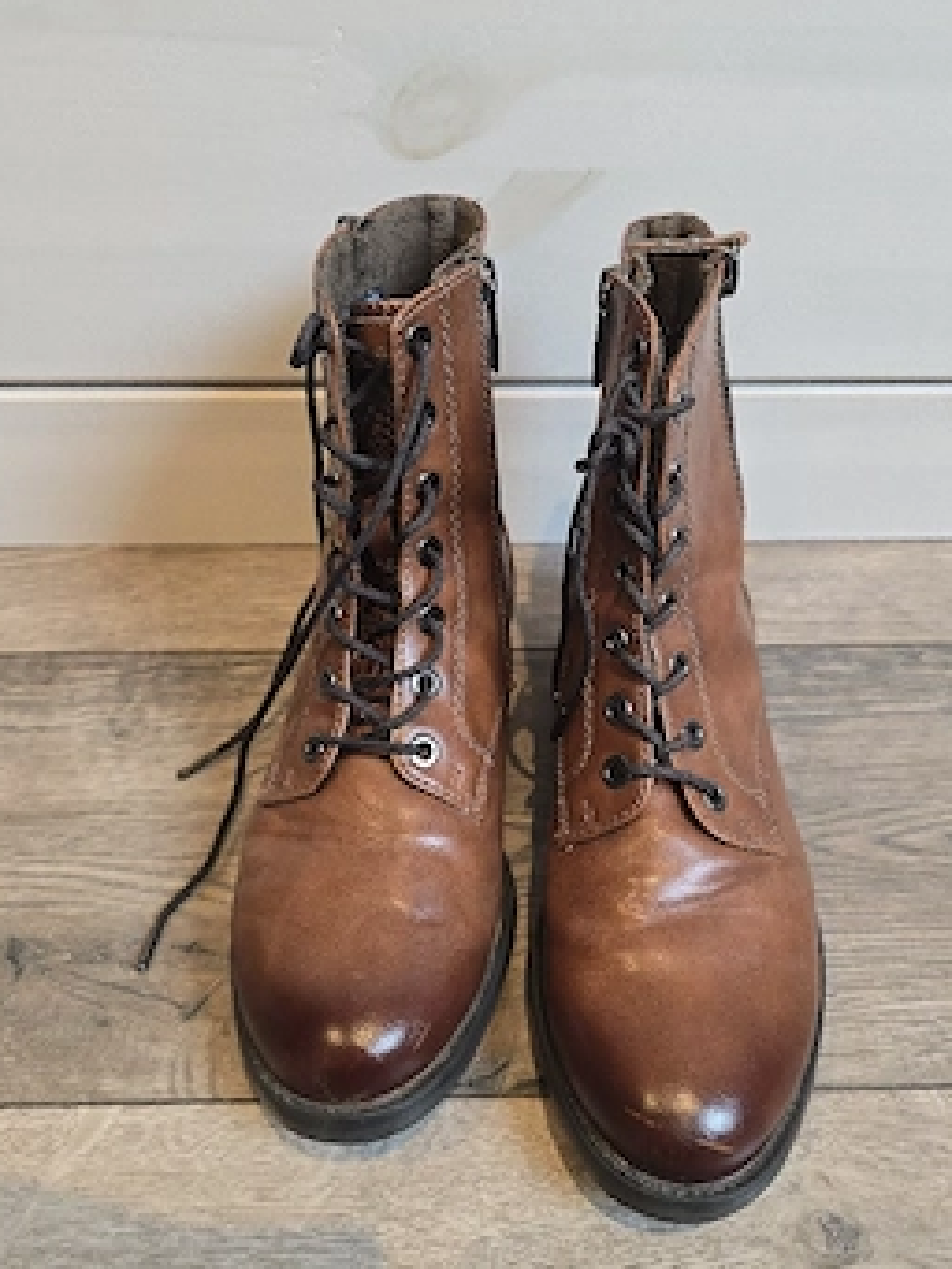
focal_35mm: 27
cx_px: 532
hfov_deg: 51.3
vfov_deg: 65.2
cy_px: 674
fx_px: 989
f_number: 1.7
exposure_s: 1/101
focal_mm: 6.3
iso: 320
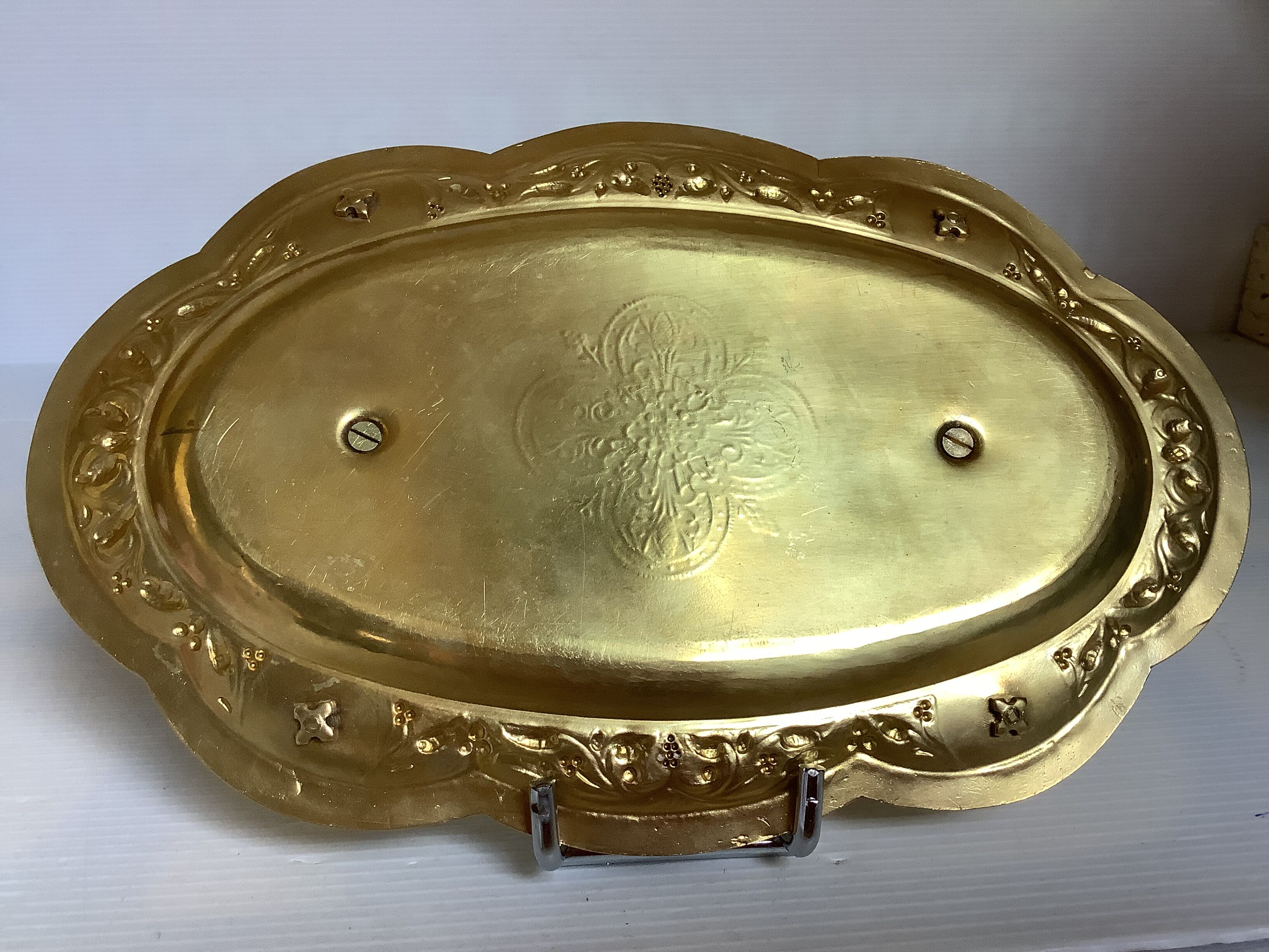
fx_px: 1136
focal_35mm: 31
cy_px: 476
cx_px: 634
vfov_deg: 45.4
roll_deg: +1.0
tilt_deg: -19.8
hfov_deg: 58.4
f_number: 2.4
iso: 80
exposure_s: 1/100
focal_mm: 3.3
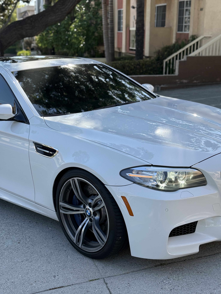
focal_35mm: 49
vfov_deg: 38.9
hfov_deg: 29.7
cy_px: 147
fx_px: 417
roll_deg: -1.1
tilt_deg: -15.3
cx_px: 109
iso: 64
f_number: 1.78
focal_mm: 6.76
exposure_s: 1/1883
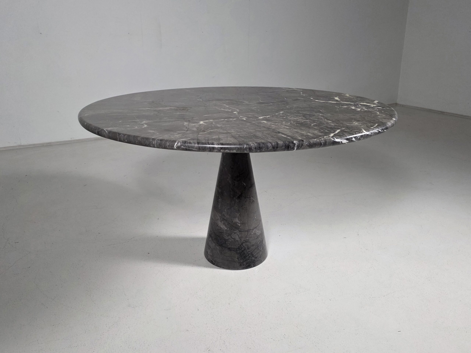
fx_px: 313
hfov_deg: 73.9
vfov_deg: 58.9
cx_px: 236
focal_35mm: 23
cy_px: 176
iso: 250
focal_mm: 6.3
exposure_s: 1/101
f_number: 1.7
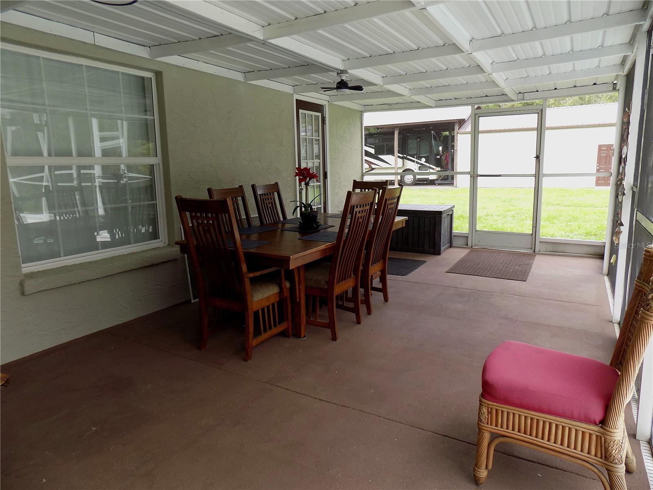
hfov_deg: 73.9
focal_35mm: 23
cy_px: 245
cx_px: 326
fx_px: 434
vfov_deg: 58.9
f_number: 3.1
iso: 80
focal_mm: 4
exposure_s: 1/80
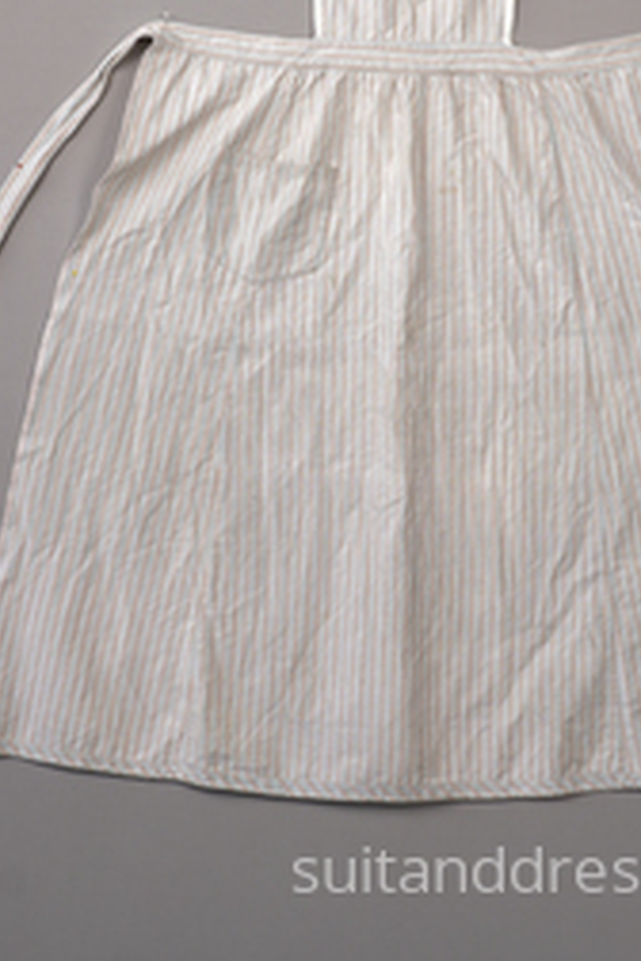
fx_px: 1976
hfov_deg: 18.4
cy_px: 223
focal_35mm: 74
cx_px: 380
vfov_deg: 26.9
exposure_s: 1/50
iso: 320
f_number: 7.1
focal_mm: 32
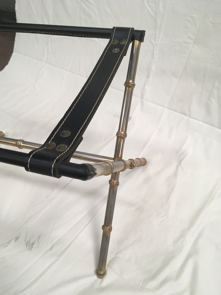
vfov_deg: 61.7
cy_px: 148
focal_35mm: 29
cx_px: 110
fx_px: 247
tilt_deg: -48.3
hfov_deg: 48.2
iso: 50
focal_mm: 4.15
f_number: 2.2
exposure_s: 1/33
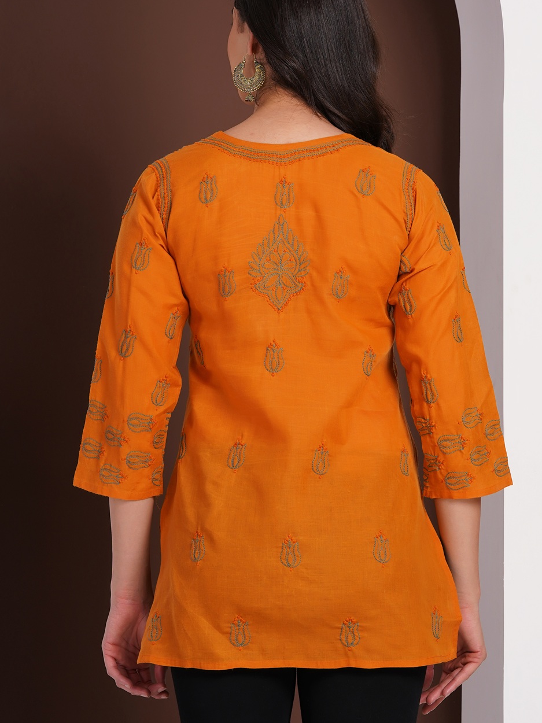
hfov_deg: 9.9
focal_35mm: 150
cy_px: 348
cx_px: 285
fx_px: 3133
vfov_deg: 13.2
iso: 250
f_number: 10
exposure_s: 1/125
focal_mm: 130
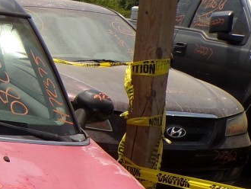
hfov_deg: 19.4
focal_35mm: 93
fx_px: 675
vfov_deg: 15.3
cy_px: 230
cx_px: -80
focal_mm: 4.3
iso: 100
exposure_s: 1/750
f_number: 4.4
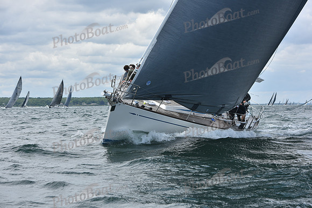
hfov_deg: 21.5
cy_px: 104
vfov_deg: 14.4
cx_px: 156
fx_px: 823
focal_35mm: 95
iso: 250
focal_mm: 95
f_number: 6.3
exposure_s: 1/1250
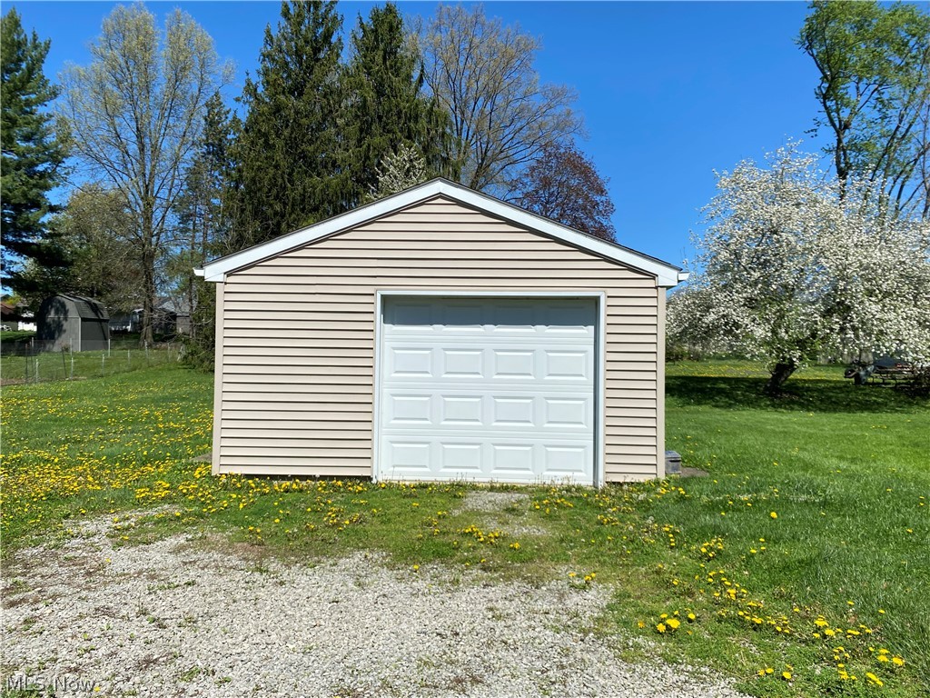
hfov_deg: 67.3
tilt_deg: -3.6
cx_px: 465
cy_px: 349
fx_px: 699
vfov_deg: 53.1
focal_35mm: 26
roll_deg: -1.5
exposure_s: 1/4274
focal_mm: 4.25
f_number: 1.8
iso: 32
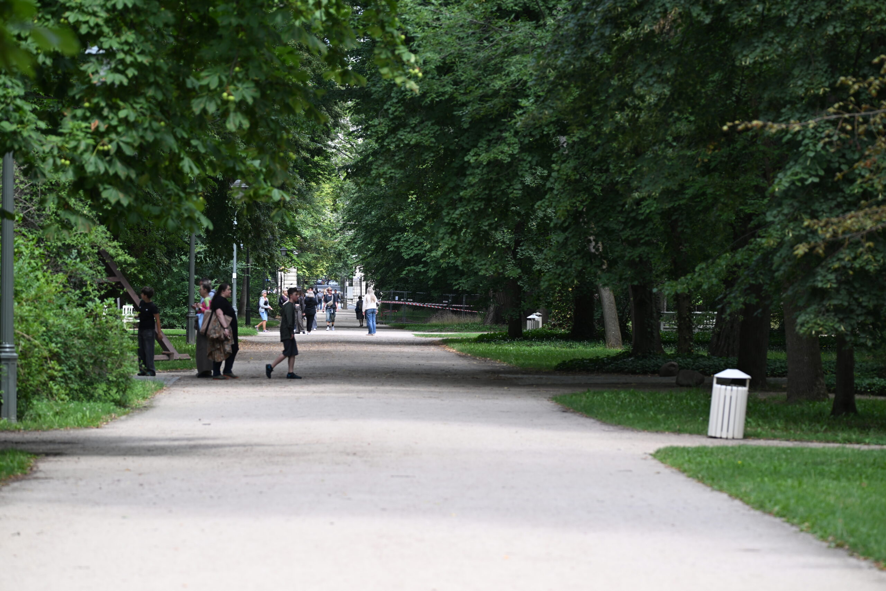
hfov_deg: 11.4
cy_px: 296
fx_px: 4430
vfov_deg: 7.6
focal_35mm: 180
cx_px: 443
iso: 180
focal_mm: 180
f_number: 5.6
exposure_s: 1/200
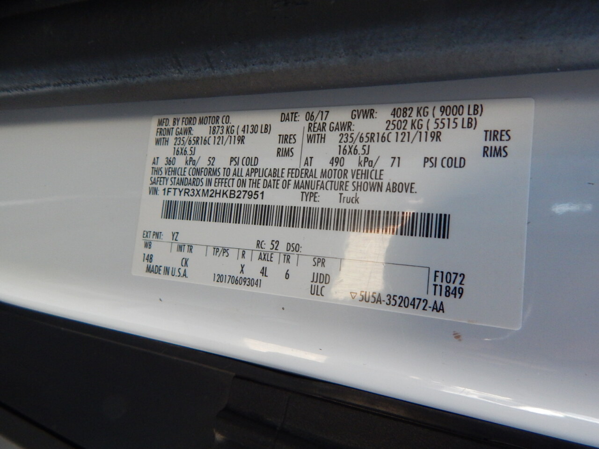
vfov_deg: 61.1
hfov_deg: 76.4
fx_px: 381
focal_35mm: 22
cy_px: 224
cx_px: 300
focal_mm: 4
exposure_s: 1/250
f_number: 3
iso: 360
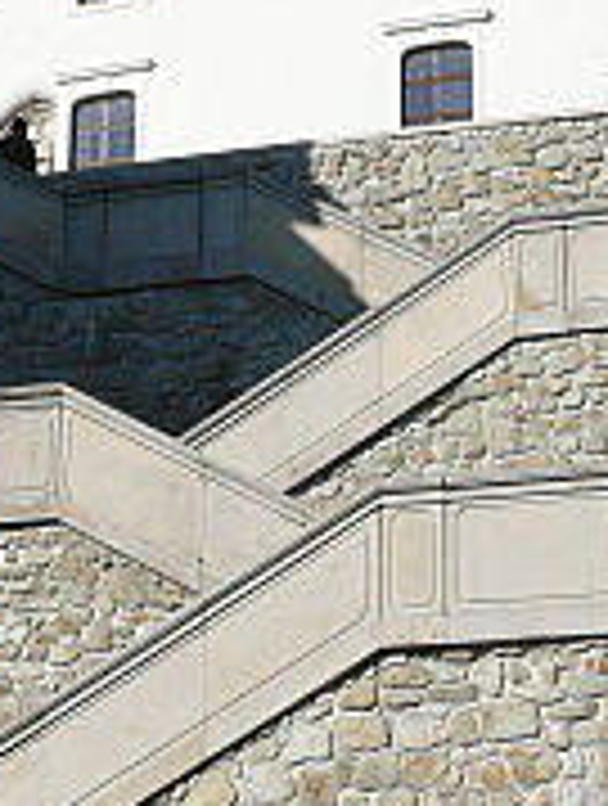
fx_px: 2730
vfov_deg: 16.8
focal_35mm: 117
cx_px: -27
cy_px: 468
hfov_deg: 12.5
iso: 100
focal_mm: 7.4
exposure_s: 1/400
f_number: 8
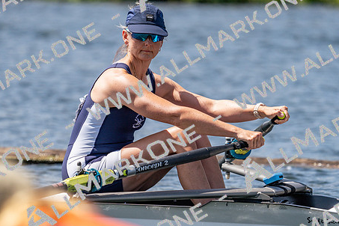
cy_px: 122
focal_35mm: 521
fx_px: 4906
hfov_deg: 4.0
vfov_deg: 2.6
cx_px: 179
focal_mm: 407
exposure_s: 1/2000
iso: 320
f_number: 6.3
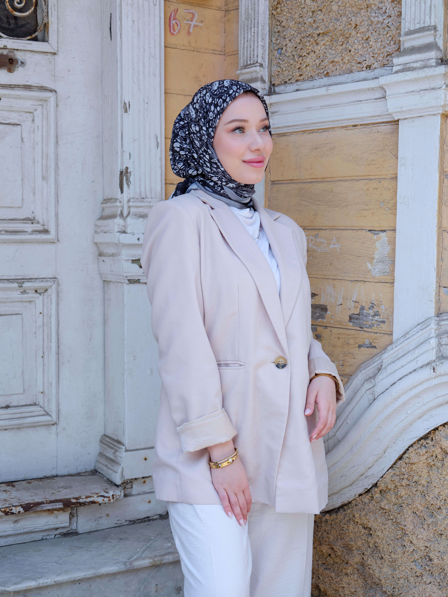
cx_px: 224
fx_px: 915
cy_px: 298
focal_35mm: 53
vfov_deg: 36.2
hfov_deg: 27.5
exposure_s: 1/320
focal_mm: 67.6
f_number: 5.6
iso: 320
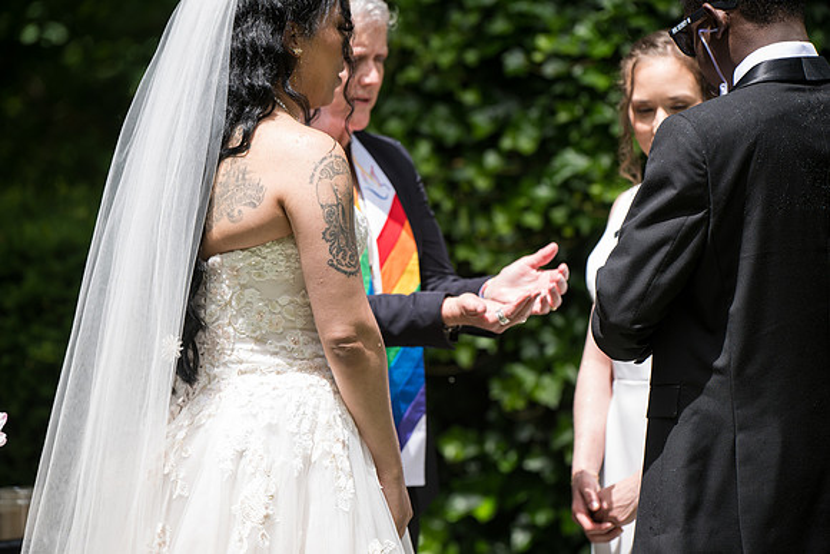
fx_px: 4497
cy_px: 277
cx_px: 415
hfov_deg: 10.5
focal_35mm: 195
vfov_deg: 7.0
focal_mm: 195
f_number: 4
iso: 100
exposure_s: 1/400
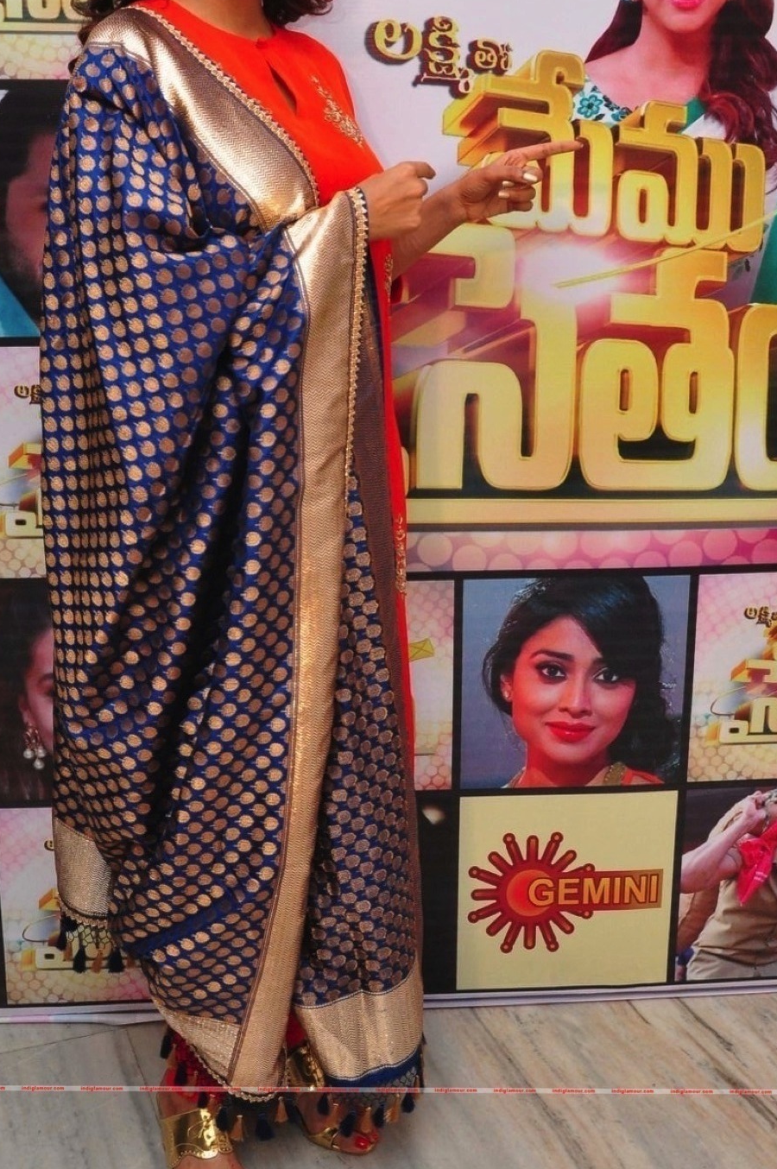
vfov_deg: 41.0
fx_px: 1557
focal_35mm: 48
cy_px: 485
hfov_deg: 28.0
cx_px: 396
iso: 1600
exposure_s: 1/125
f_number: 11
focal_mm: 24
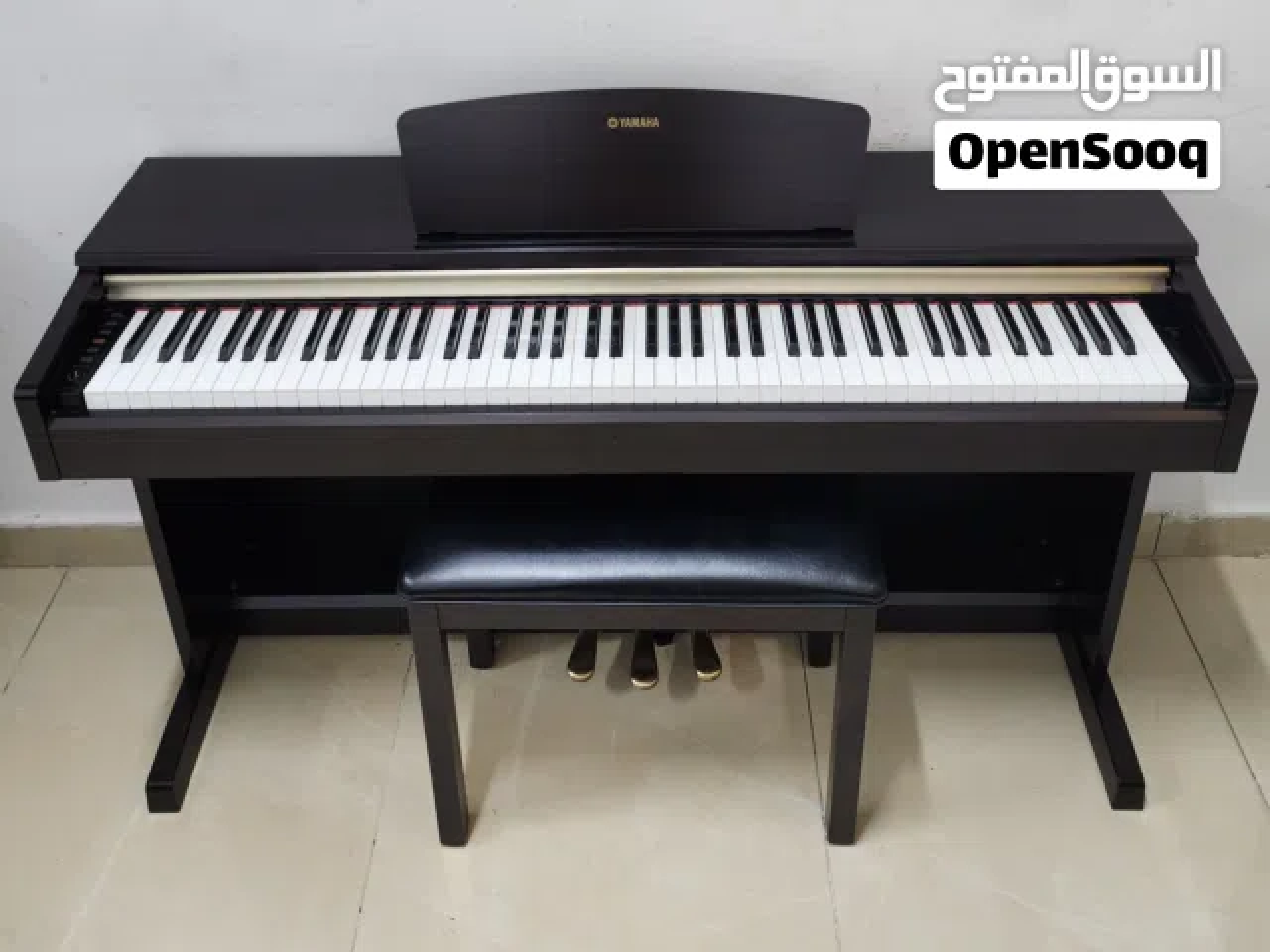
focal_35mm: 23
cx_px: 635
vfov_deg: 58.9
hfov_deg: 73.9
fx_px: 844
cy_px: 476
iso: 320
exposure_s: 1/101
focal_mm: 6.4
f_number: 1.8
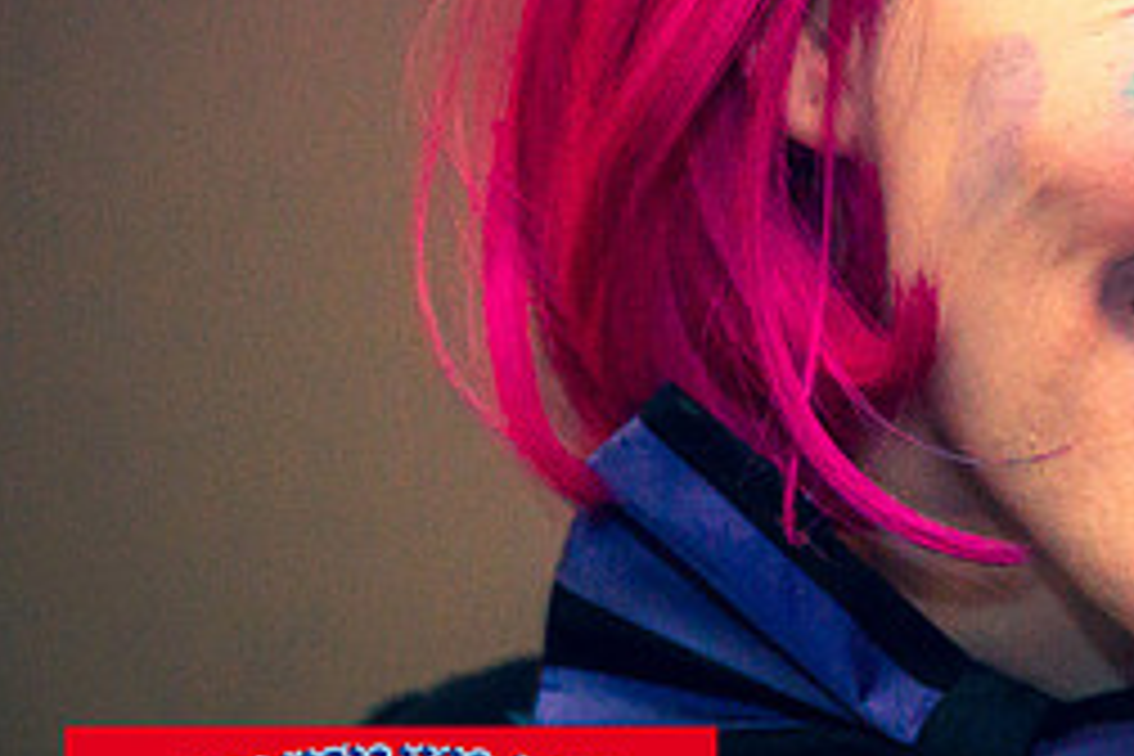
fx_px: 7622
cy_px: 169
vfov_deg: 5.7
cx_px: 1292
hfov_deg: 8.4
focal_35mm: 242
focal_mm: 70
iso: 4500
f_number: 4.5
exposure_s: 1/60
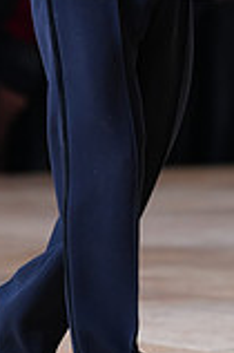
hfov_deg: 2.8
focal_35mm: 482
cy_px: -76
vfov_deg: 4.3
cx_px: 347
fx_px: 4709
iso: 640
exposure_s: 1/400
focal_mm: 131
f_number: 2.8
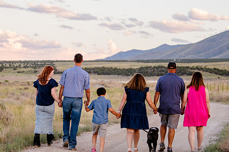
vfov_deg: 9.1
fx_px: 954
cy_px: 83
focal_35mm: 150
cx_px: 99
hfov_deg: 13.7
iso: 250
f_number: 2.8
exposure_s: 1/200
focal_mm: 75
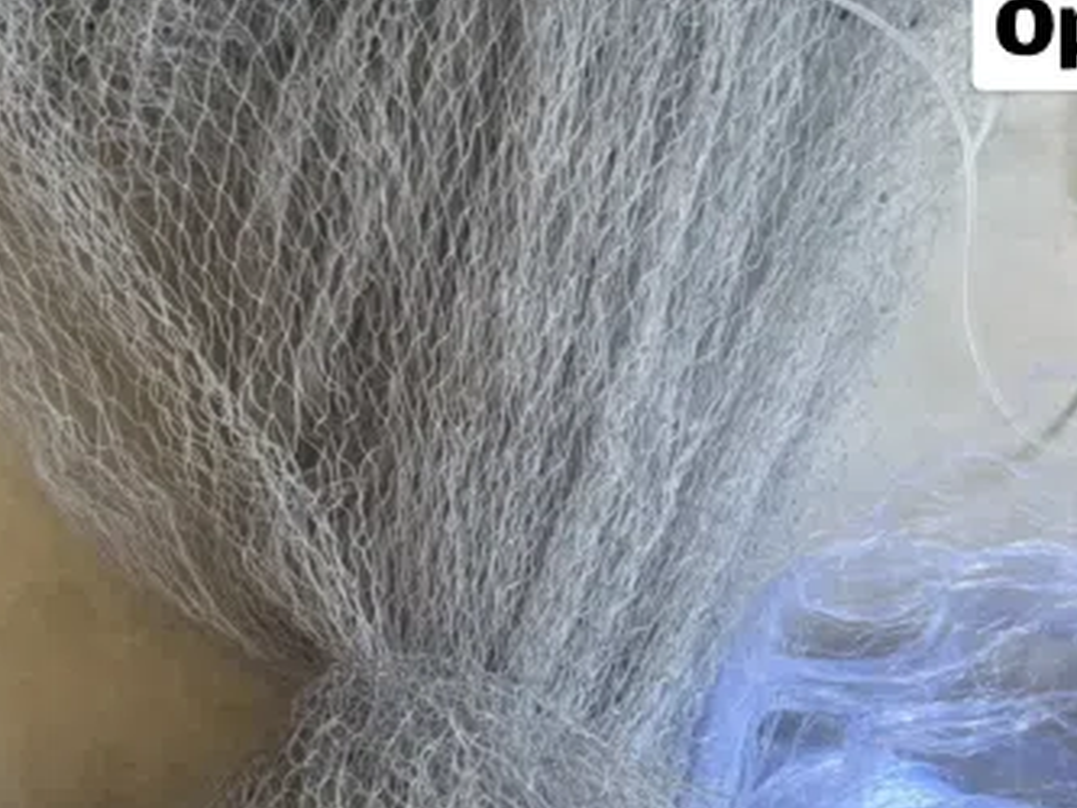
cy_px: 556
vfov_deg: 28.9
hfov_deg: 38.1
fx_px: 1556
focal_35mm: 50
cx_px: 485
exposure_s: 1/60
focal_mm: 5.96
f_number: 1.6
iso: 250
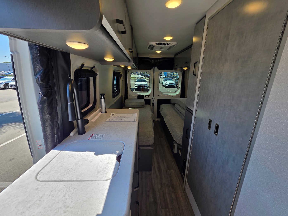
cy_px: 108
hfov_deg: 106.2
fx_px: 108
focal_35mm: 13
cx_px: 144
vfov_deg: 89.9
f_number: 1.9
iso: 40
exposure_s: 1/512
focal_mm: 2.2
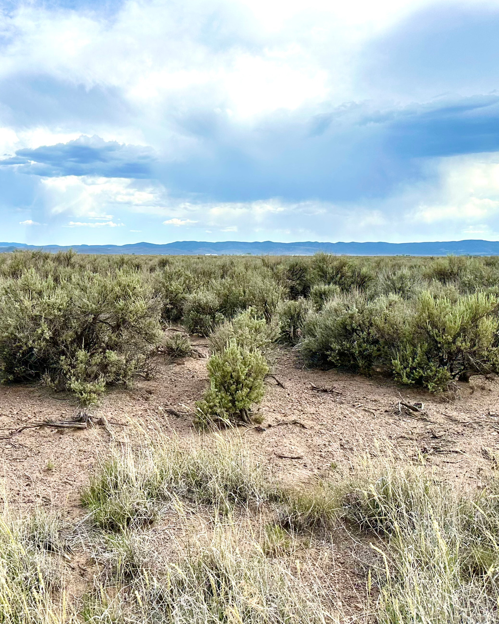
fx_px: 591
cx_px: 146
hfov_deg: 44.7
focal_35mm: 32
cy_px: 309
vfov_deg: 55.7
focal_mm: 6.86
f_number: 1.78
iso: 80
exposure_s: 1/5263
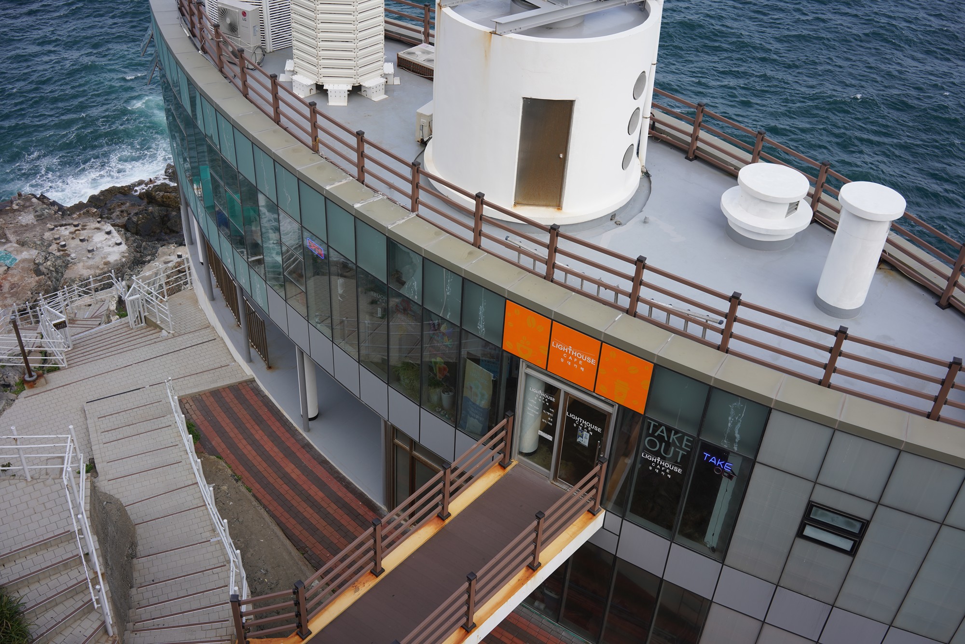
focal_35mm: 35
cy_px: 322
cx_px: 482
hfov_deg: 54.4
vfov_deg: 37.9
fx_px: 938
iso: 100
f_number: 10
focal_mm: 35
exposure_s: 1/80
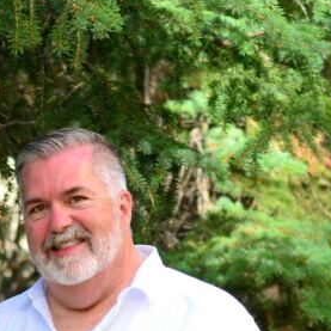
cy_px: 529
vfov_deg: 7.7
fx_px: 2402
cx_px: -42
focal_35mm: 222
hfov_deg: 7.8
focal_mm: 50
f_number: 2.8
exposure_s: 1/100
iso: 100
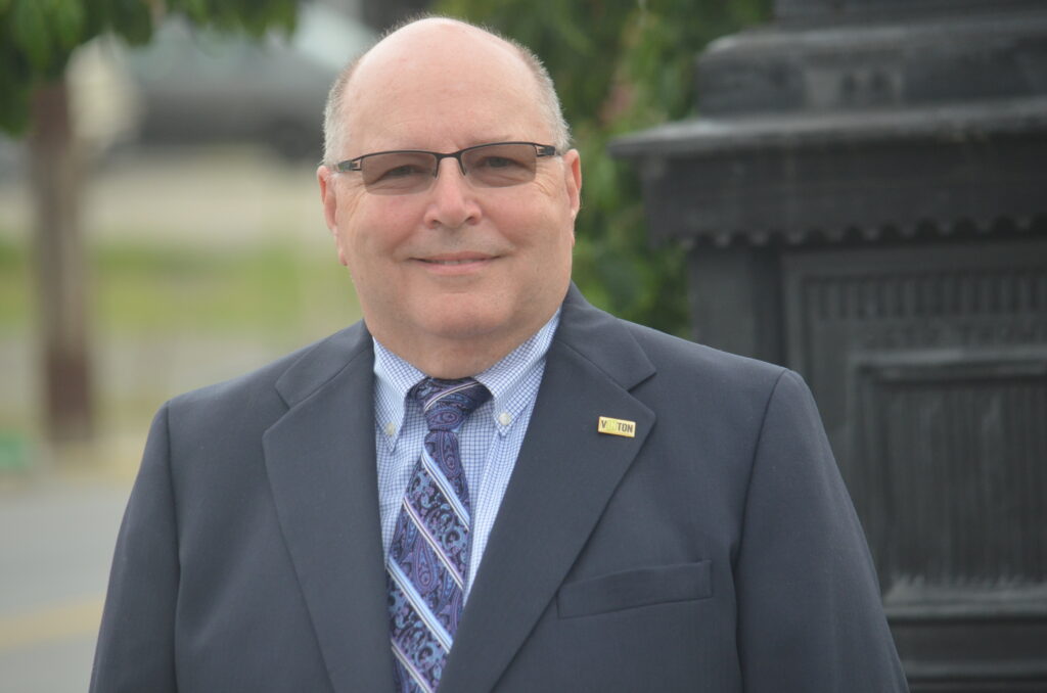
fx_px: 9141
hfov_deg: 6.6
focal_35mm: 315
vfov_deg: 4.3
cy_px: 346
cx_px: 524
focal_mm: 210
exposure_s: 1/1000
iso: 720
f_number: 5.3
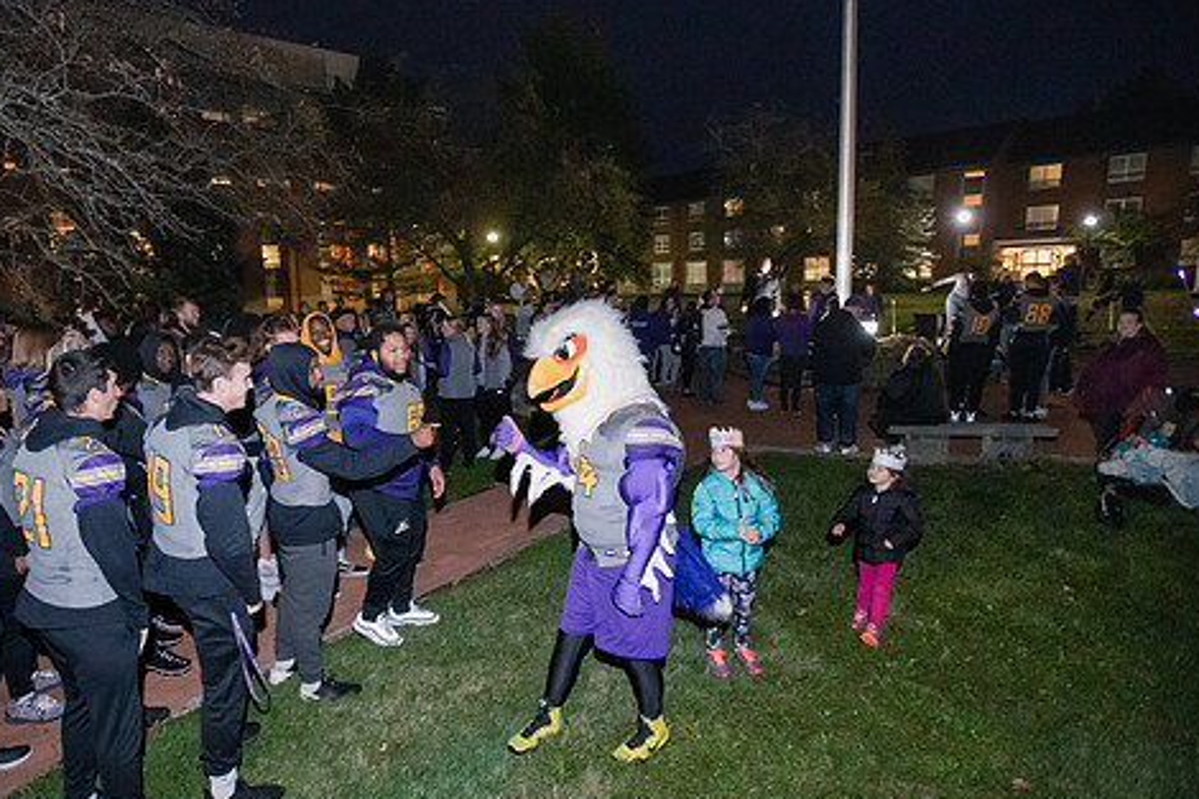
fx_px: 699
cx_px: 505
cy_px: 430
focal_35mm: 21
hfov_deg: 80.6
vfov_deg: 59.4
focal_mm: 17
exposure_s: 1/60
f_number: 2.8
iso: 12800
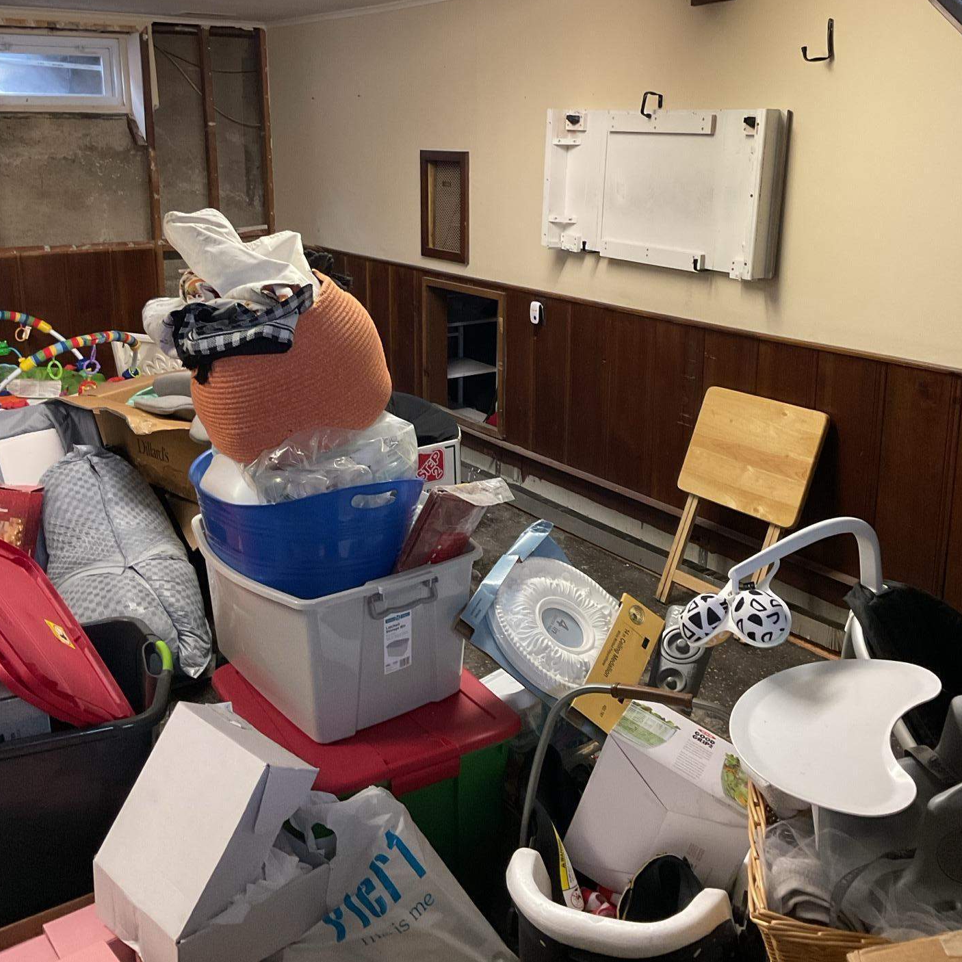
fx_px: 1100
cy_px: 376
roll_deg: -0.5
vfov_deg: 46.9
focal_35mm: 35
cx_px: 486
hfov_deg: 47.2
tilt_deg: -13.6
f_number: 1.8
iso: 200
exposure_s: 1/40
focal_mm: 3
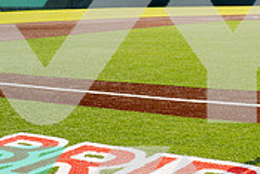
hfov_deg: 26.9
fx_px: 492
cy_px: 45
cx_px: 294
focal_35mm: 68
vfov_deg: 19.9
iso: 160
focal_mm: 20
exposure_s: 1/250
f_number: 8
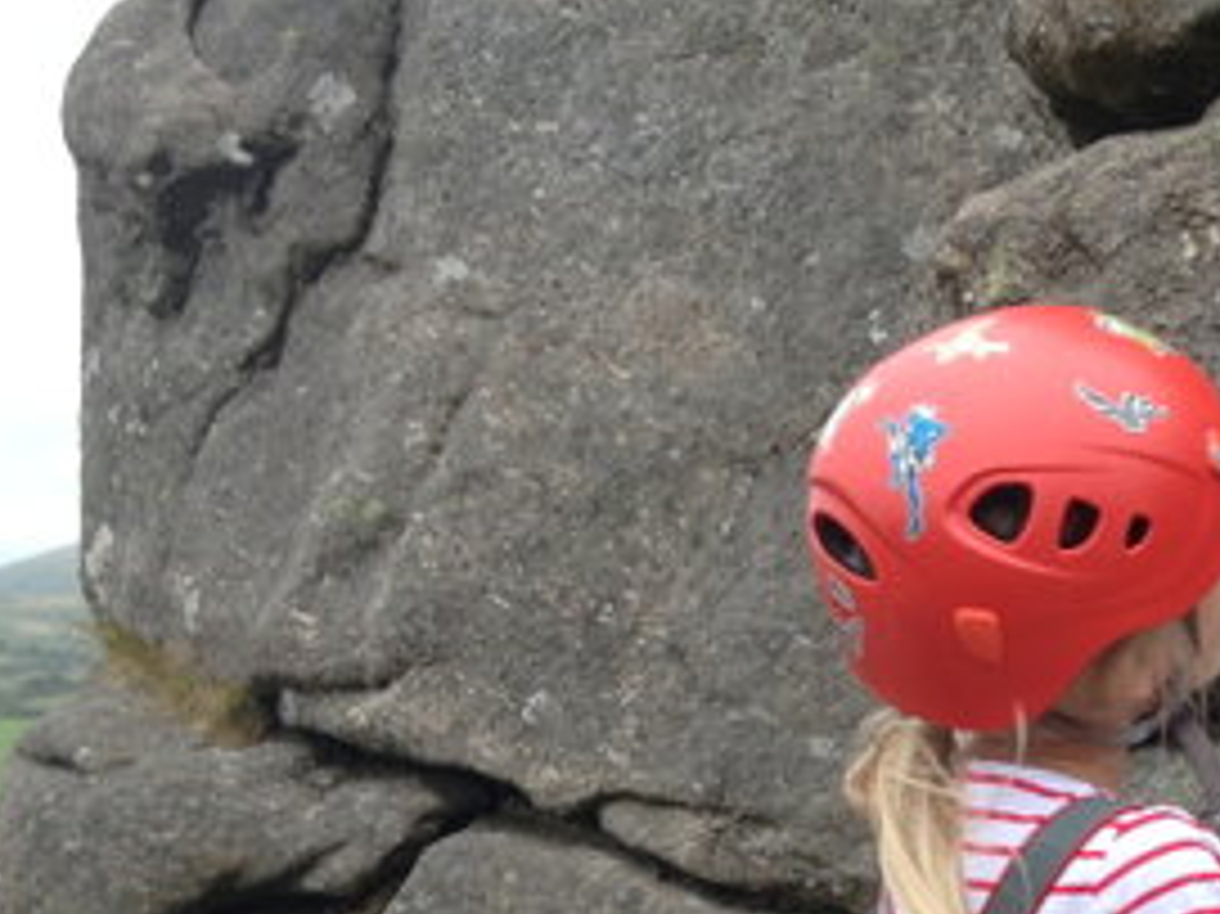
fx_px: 2783
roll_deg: +2.7
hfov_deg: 23.5
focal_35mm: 79
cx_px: 1281
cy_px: 1051
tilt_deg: -10.9
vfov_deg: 17.9
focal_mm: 4.12
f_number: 2.4
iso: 50
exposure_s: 1/393
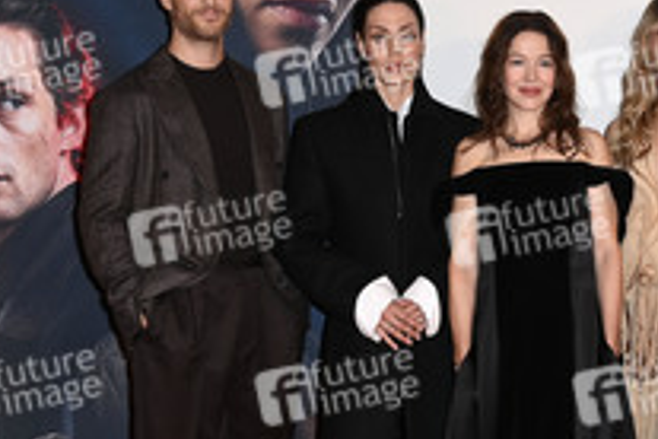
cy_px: 309
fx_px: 1352
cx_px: 571
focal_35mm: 74
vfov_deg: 18.3
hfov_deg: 26.6
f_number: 6.3
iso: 400
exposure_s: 1/250
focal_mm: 34
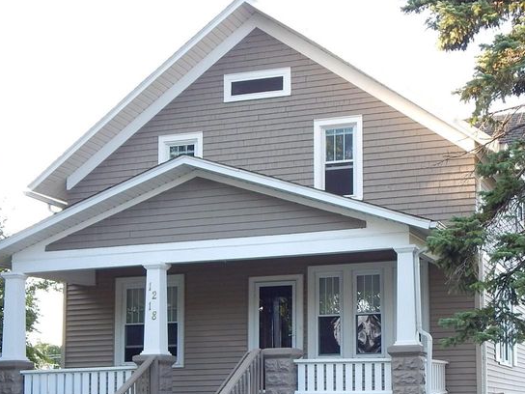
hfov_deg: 29.9
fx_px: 971
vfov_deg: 22.6
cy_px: 322
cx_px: 373
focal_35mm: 64
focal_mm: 6.1
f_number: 3.3
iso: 125
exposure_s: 1/100
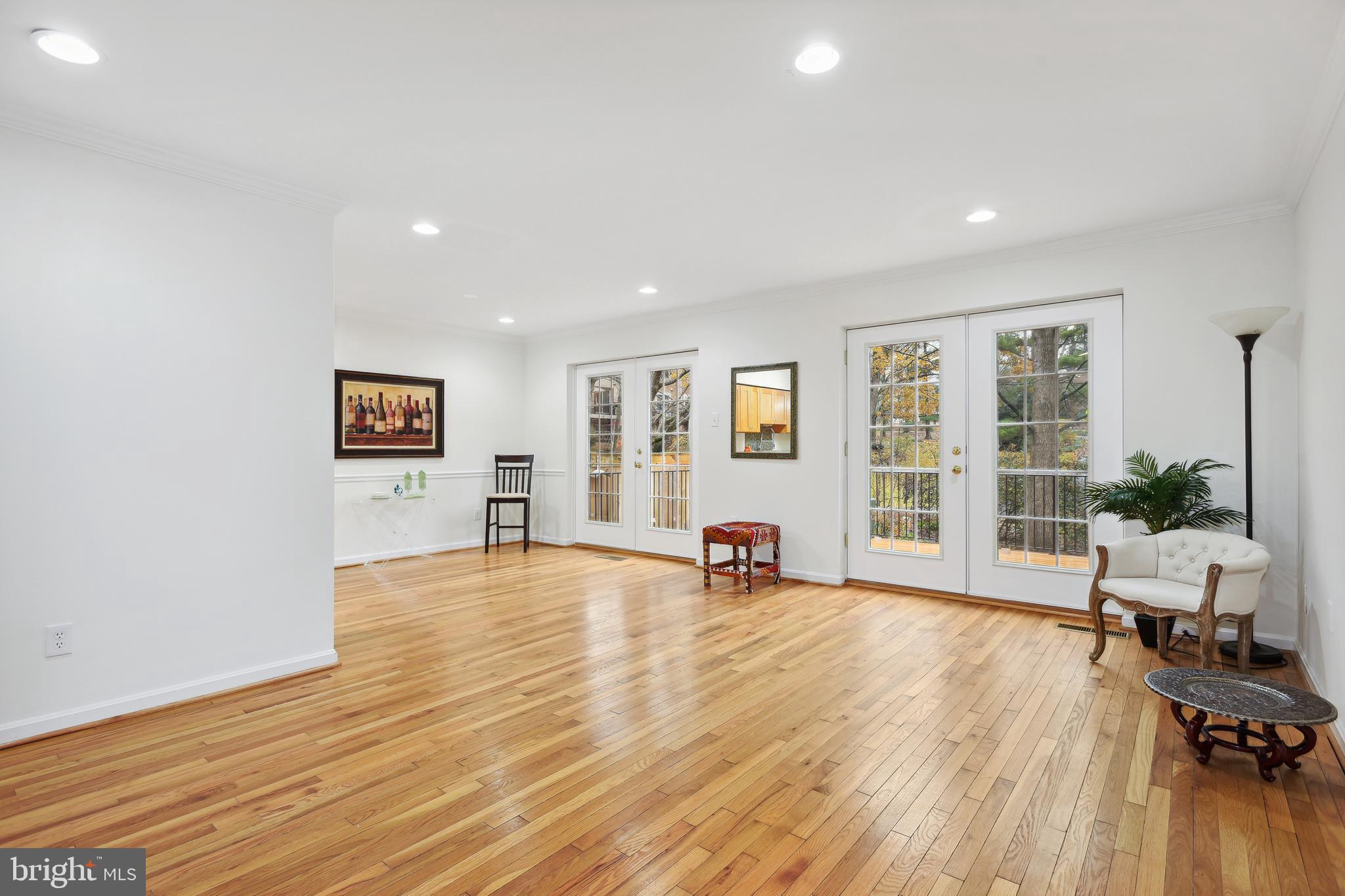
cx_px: 672
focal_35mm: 17
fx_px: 635
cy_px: 448
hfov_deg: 93.3
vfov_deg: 70.4
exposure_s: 1.6
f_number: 8
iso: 200
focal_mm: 17
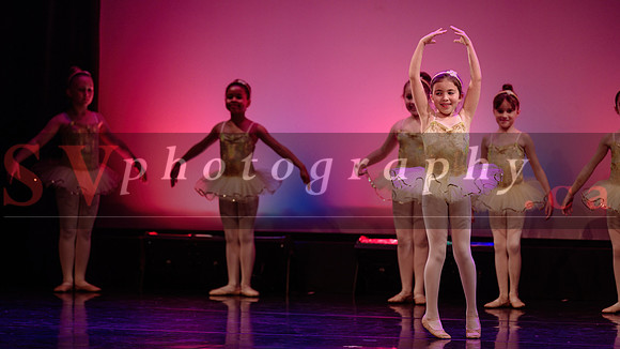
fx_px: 3090
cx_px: 293
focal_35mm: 188
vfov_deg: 6.5
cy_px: 131
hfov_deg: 11.5
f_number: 2.8
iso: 1600
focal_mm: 170
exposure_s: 1/250
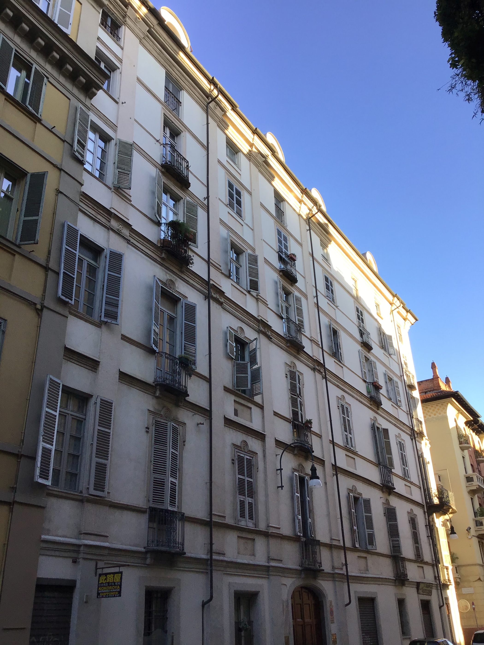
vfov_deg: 58.4
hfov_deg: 45.4
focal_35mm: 31
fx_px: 578
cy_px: 322
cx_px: 242
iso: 25
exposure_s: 1/201
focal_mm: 3.3
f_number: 2.4
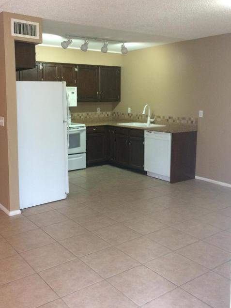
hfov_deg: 40.5
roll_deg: +1.0
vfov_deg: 52.4
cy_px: 130
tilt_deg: -4.6
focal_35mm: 35
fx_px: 311
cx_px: 93
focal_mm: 4.15
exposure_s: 1/30
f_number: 2.2
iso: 160
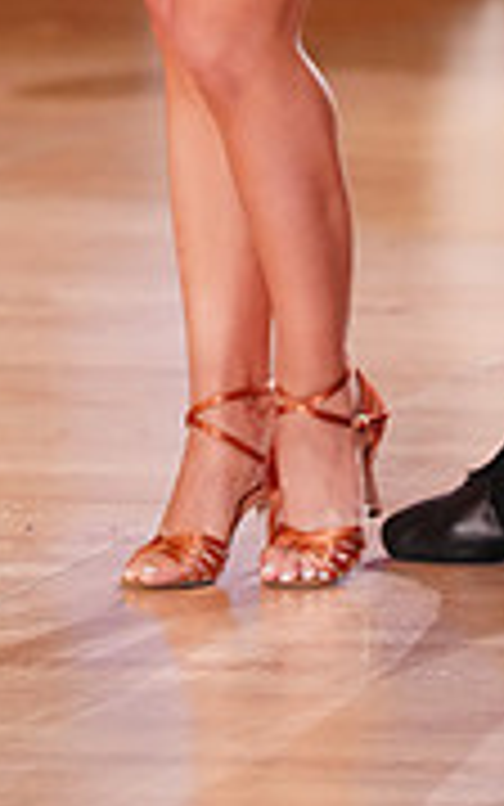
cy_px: -392
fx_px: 12934
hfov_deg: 2.2
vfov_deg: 3.6
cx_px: 331
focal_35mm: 589
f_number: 3.5
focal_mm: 178
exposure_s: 1/640
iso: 4000
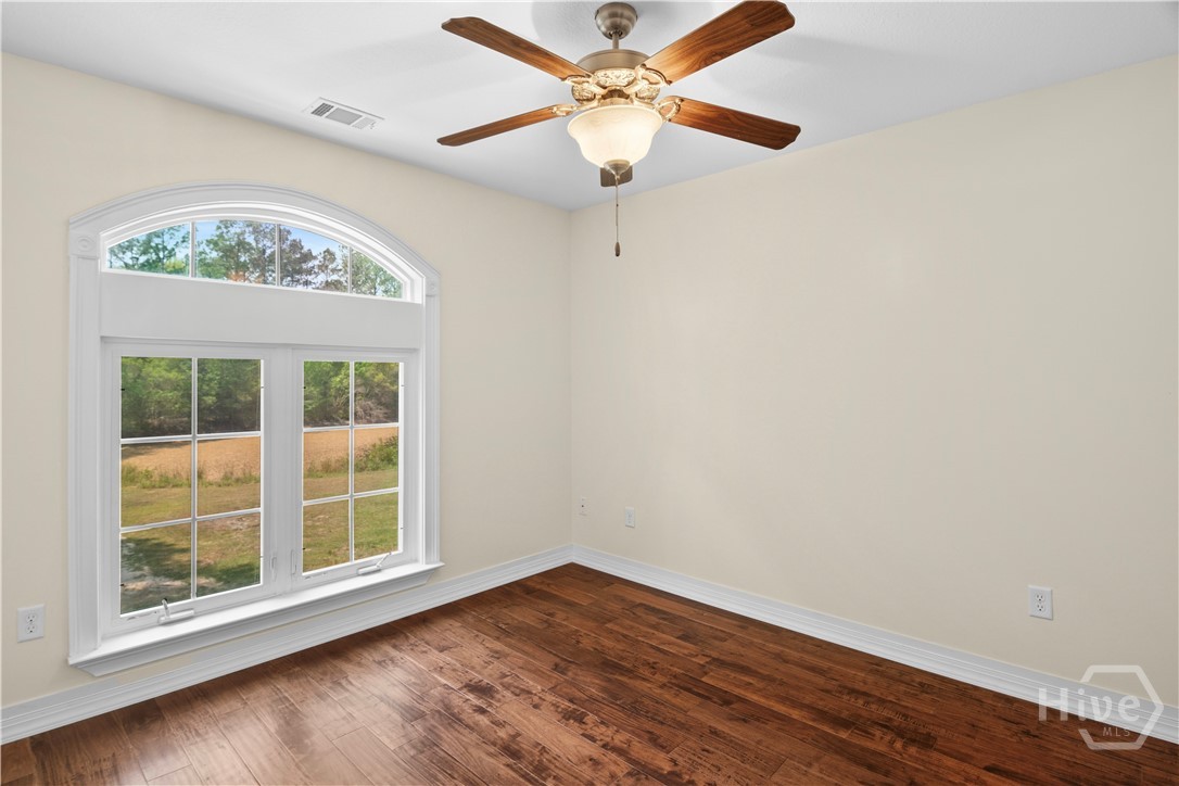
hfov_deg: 95.0
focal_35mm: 16
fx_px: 540
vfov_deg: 72.1
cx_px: 590
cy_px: 393
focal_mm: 11
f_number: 7.1
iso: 250
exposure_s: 1
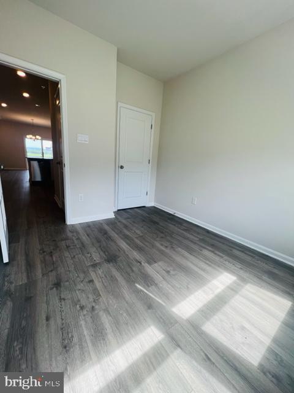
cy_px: 196
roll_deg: -3.7
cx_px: 147
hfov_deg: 89.9
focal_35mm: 13
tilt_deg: -12.6
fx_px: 147
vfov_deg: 106.2
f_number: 1.8
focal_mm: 1.57
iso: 40
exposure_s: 1/120
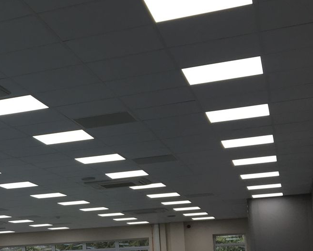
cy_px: 230
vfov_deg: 19.3
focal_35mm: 78
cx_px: -99
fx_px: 723
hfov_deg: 21.9
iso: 25
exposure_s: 1/105
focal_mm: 4.15
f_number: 2.2
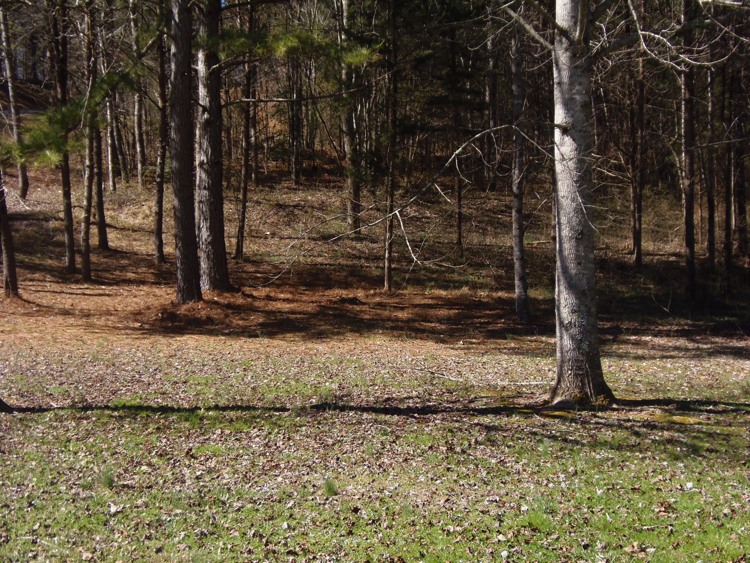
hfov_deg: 38.9
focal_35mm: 49
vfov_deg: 29.7
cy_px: 282
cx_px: 375
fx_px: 1062
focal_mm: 9.1
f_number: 3.8
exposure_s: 1/320
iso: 64
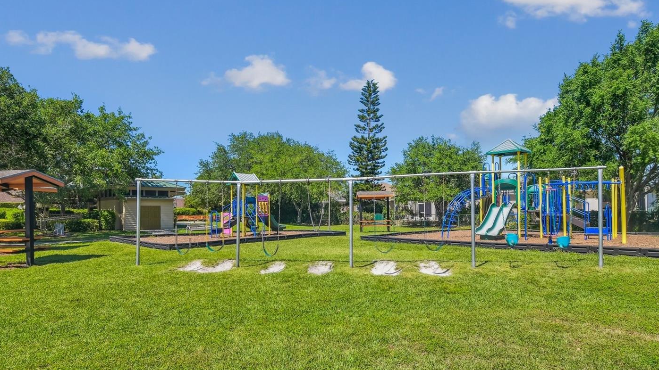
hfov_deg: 92.6
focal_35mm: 18
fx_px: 315
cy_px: 129
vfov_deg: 59.8
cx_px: 316
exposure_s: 1/320
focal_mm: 10
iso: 100
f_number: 7.1
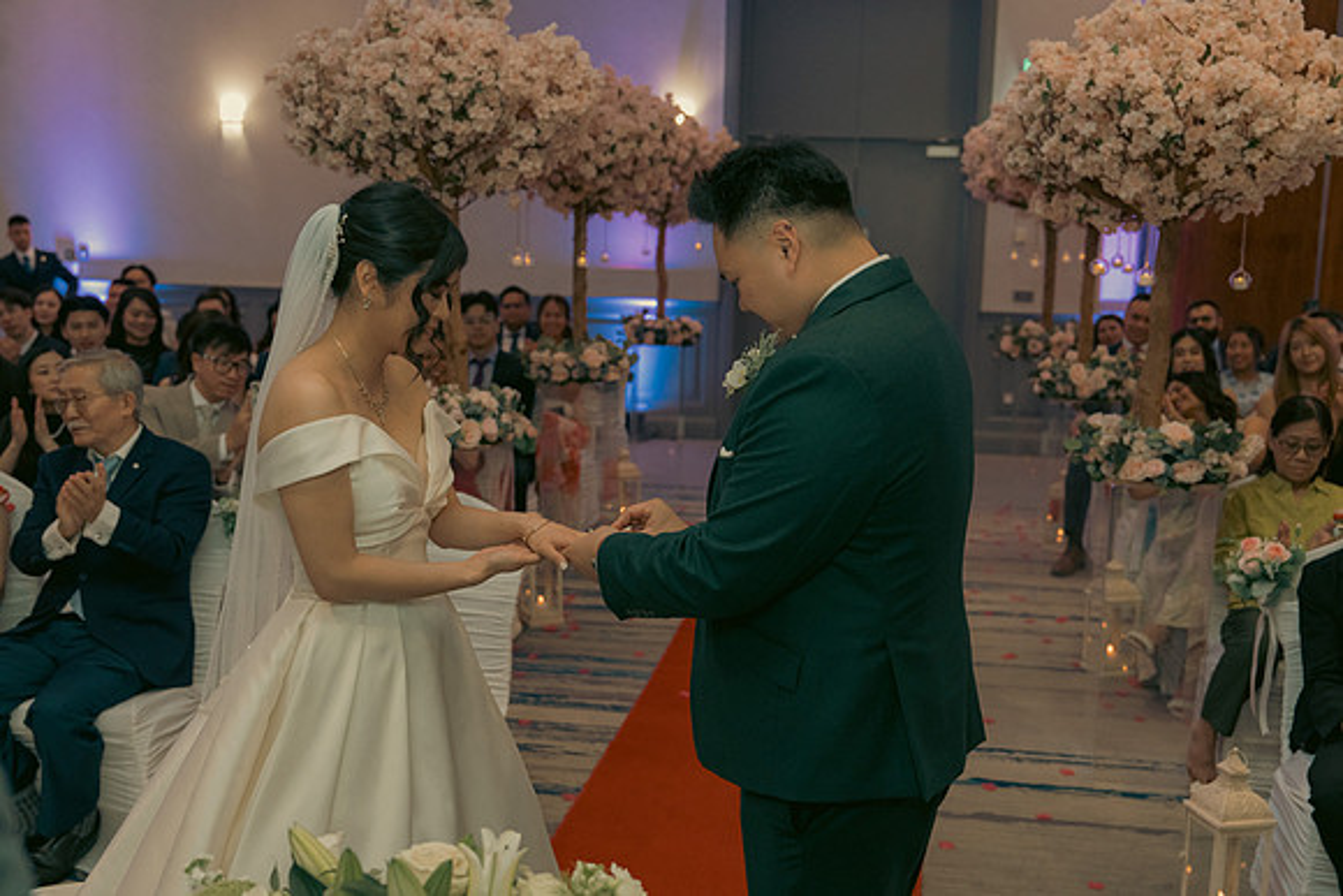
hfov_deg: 49.5
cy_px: 448
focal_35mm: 39
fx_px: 1455
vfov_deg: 34.2
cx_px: 672
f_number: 3.5
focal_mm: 39
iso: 2500
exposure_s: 1/160
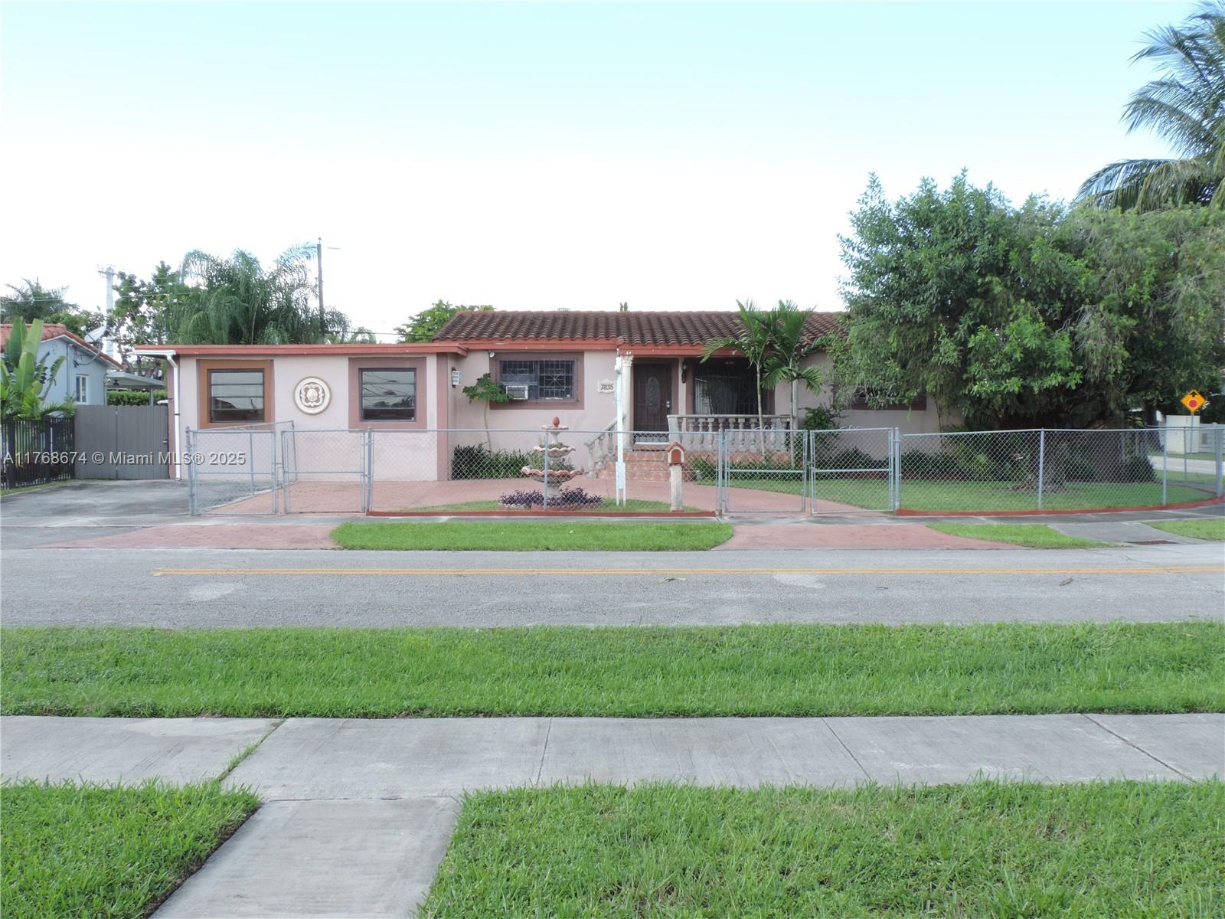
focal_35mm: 33
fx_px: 1168
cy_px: 460
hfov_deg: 55.4
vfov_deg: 42.9
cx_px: 612
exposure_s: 1/50
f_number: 6.3
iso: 80
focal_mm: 5.8
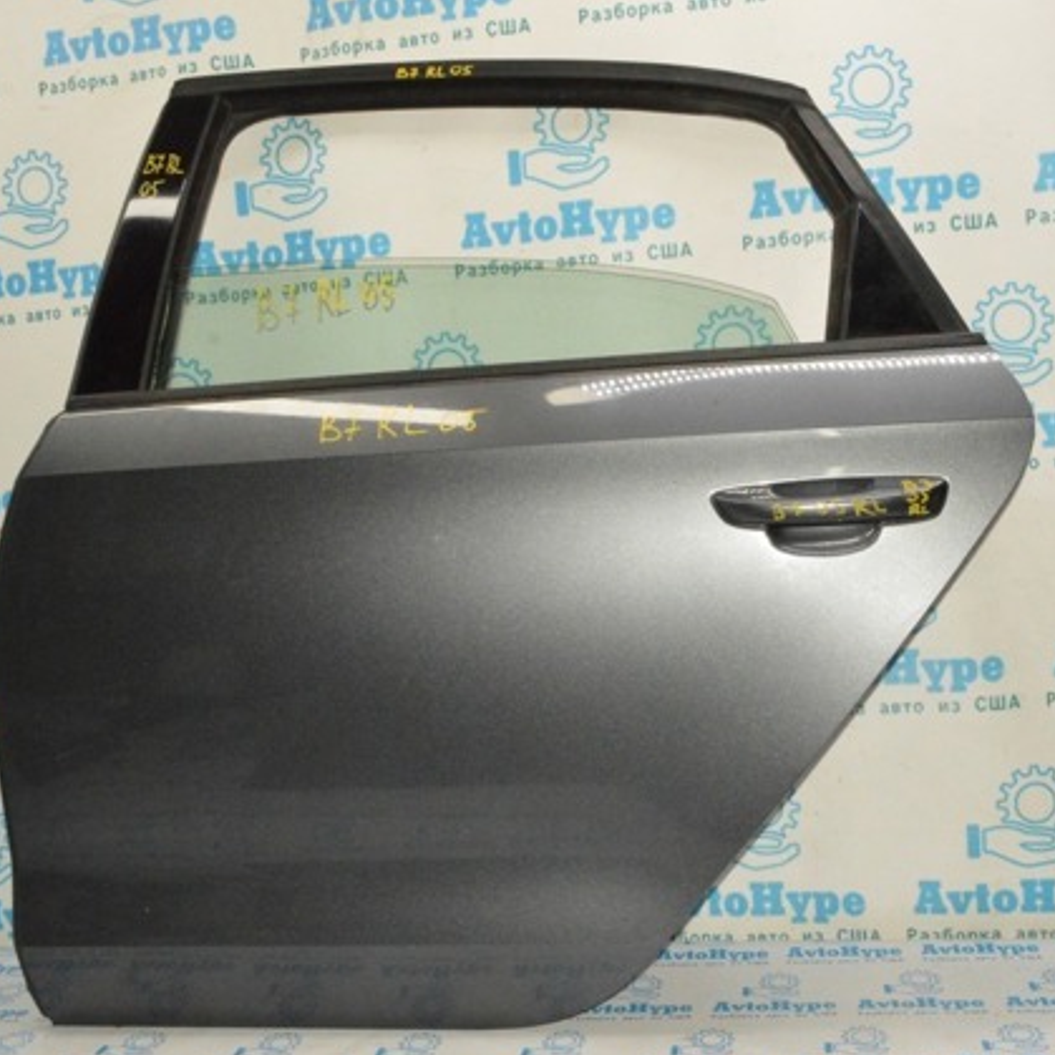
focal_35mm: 35
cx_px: 577
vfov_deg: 47.2
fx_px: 1207
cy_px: 533
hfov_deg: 47.2
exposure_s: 1/200
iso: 6400
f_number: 16
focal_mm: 18
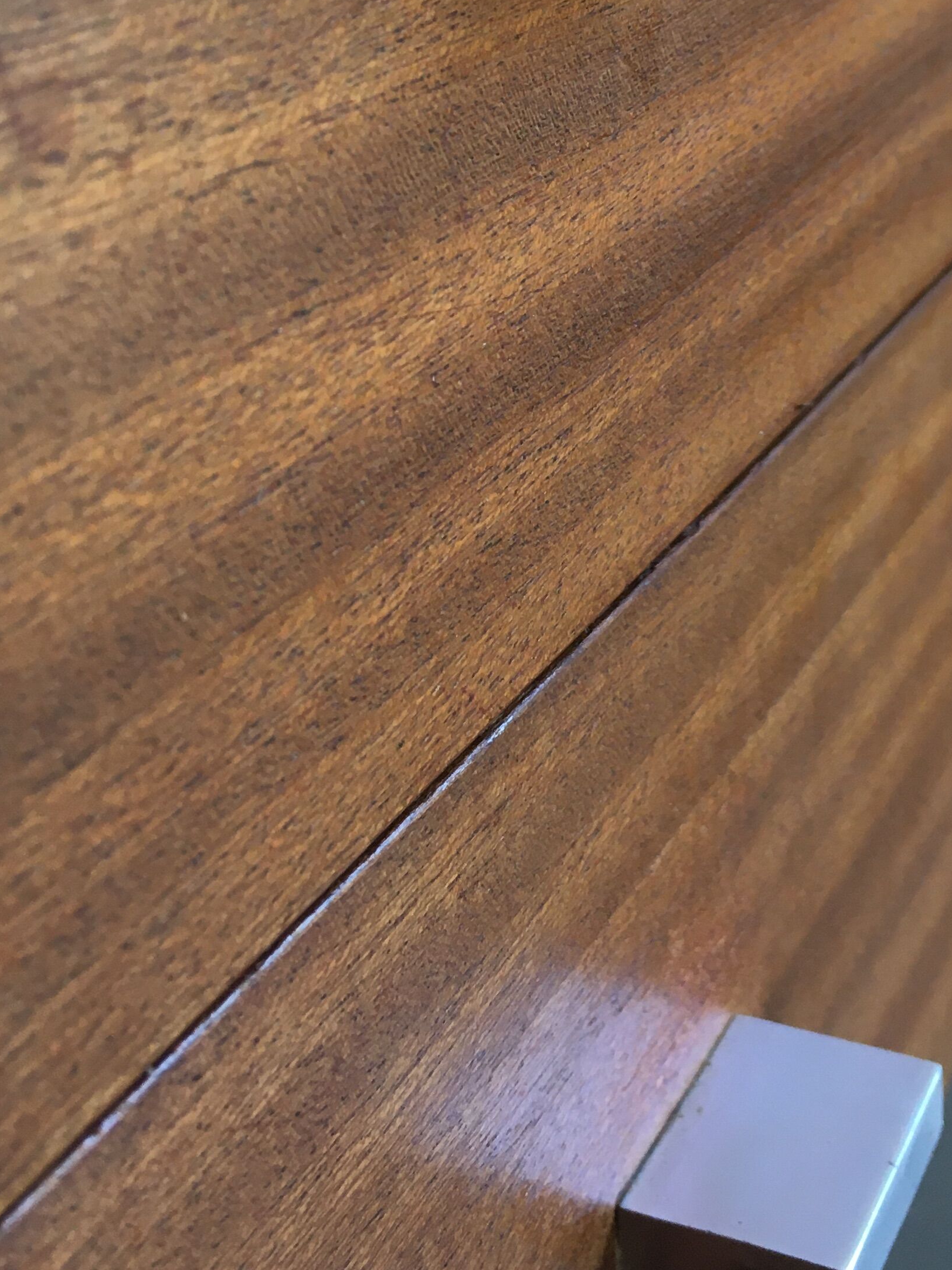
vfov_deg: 34.7
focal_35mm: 54
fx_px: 1980
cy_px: 303
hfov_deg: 26.9
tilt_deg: -19.6
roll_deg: +2.9
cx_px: 622
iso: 40
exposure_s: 1/33
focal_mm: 4.15
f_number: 2.2
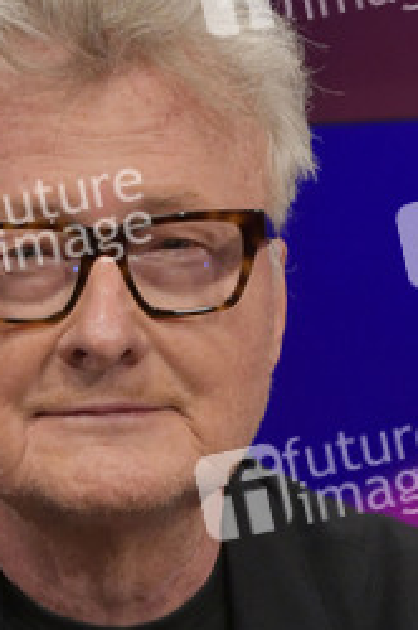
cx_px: 96
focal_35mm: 64
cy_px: 355
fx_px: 1118
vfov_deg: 31.4
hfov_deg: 21.0
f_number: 6.3
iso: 2500
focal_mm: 40
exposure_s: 1/200
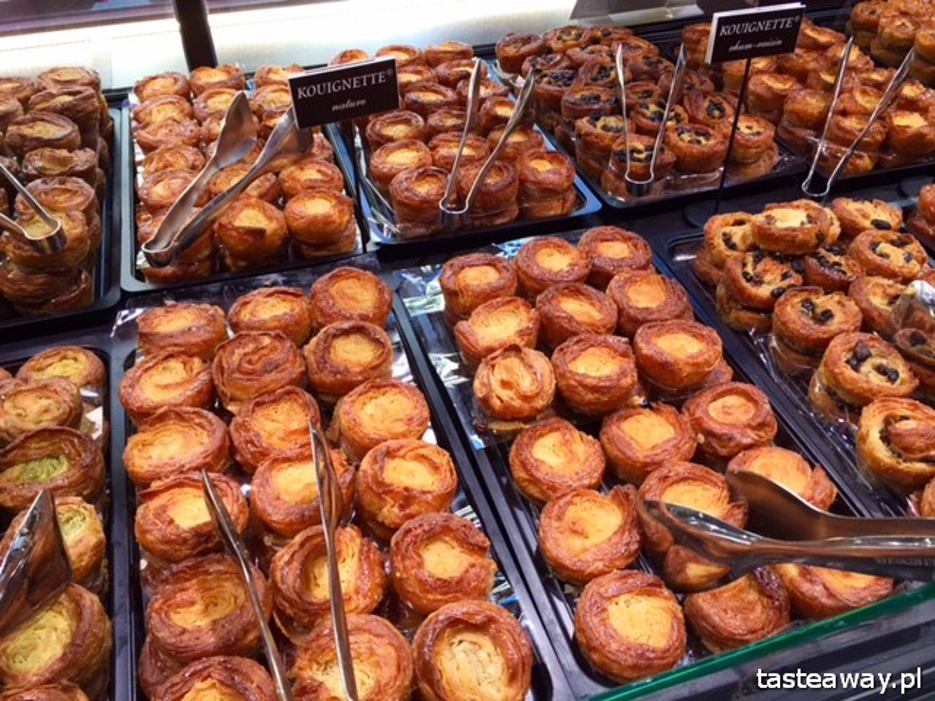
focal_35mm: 29
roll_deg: +0.3
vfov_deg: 48.2
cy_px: 350
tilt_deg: -41.1
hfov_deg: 61.7
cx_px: 468
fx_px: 783
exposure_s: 1/120
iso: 50
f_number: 2.2
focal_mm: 4.15
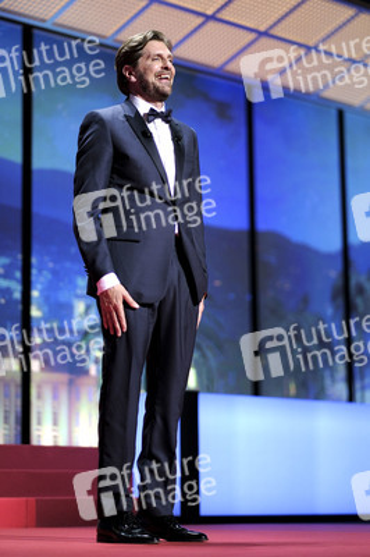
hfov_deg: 16.2
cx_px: 185
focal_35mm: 84
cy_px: 278
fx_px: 1297
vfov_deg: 24.2
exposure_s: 1/500
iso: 1000
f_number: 1.2
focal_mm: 56
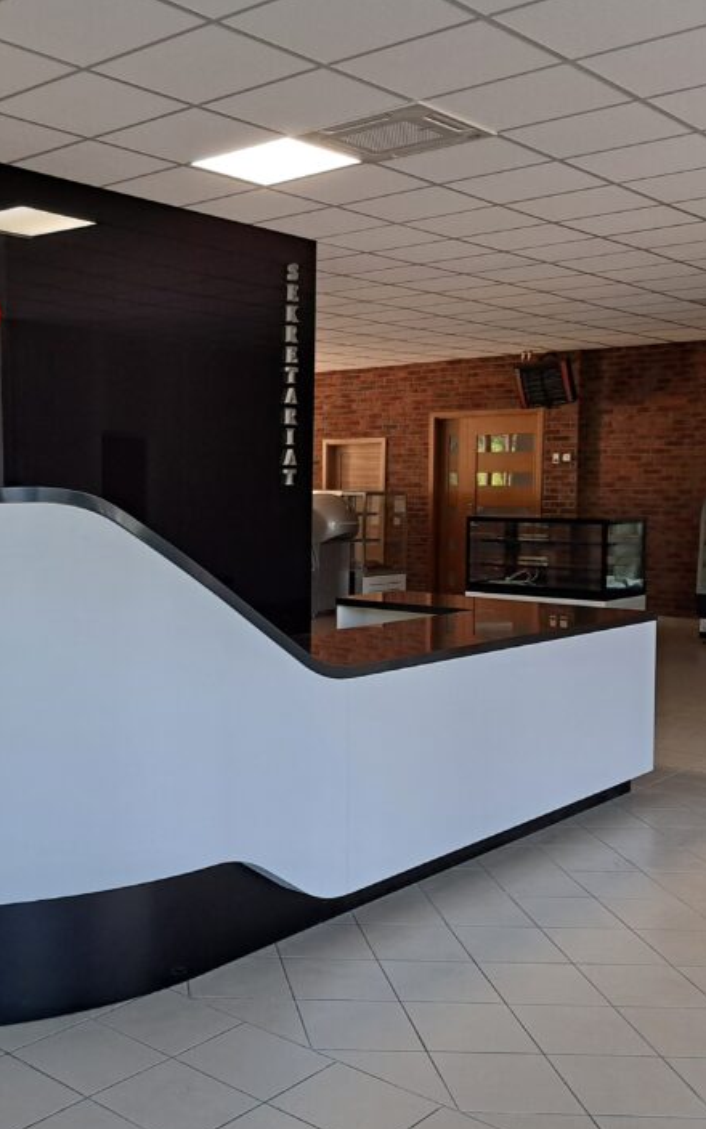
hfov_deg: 32.7
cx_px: 74
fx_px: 1139
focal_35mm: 37
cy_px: 558
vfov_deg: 52.7
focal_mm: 5.23
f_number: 1.8
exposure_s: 1/50
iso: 125
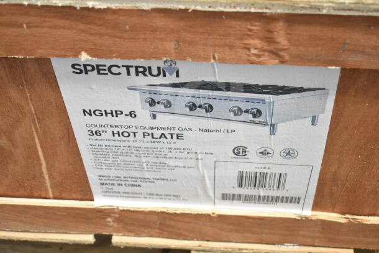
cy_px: 126
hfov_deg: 35.0
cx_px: 190
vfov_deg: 23.8
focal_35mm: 57
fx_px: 600
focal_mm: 38
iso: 3200
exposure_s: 1/60
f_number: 4.8
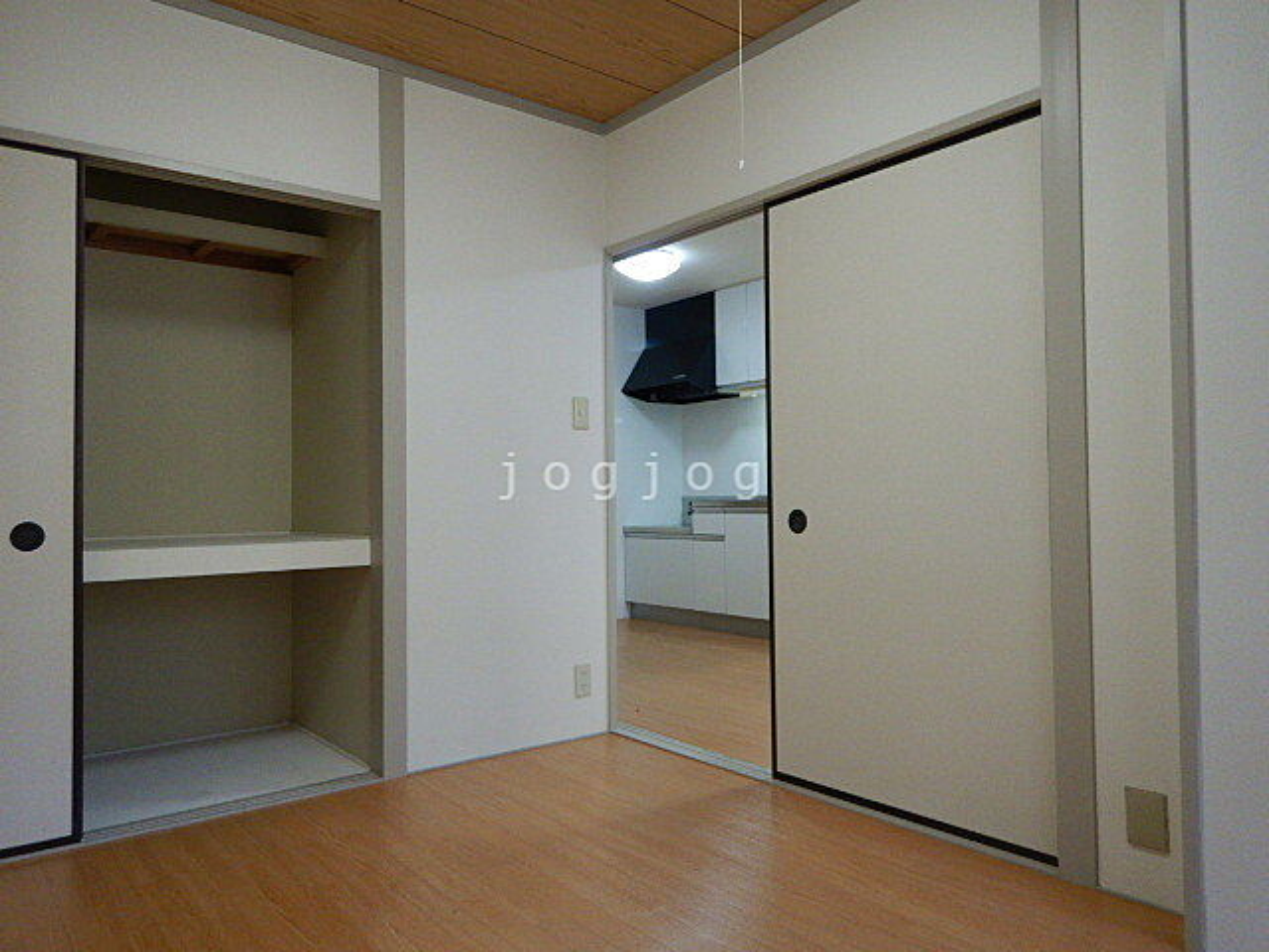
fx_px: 880
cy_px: 476
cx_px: 634
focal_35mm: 24
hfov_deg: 71.6
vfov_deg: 56.8
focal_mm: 4.3
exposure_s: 1/30
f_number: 2.8
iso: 125
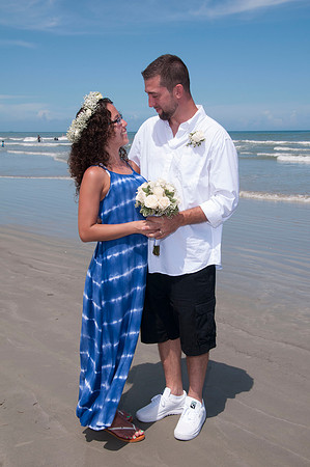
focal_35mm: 45
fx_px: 583
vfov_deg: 43.6
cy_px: 234
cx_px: 155
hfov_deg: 29.8
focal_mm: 30
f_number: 11
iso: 100
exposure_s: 1/250
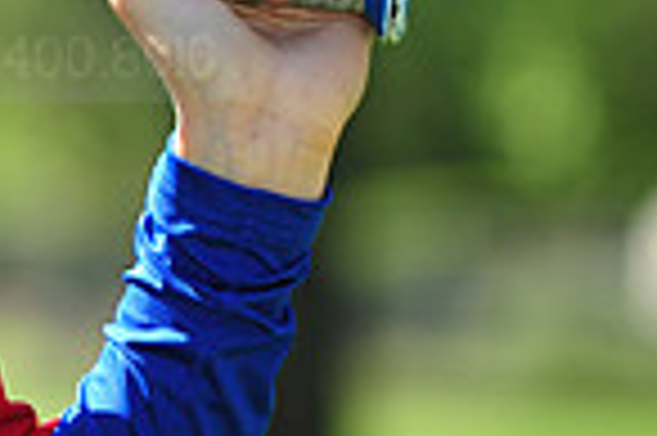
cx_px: -639
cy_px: -31
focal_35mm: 736
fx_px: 13417
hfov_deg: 2.8
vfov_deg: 1.9
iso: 200
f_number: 5
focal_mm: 185
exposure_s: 1/400
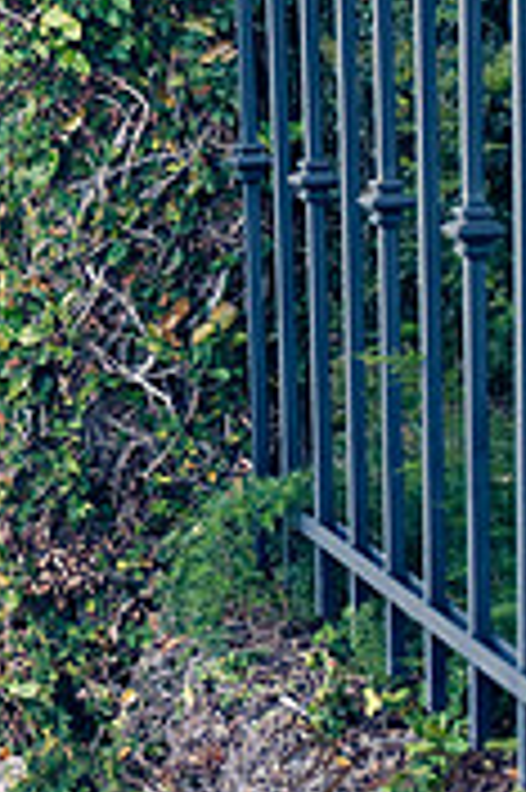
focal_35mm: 128
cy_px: 9
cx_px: -119
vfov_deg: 15.7
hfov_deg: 10.5
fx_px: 2811
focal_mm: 50
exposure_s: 1/160
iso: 200
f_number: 4
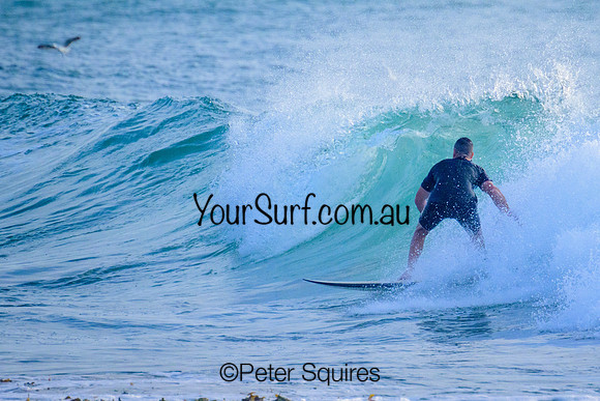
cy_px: 186
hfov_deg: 1.9
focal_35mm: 1096
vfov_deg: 1.3
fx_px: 18266
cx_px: 382
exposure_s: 1/2000
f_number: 13
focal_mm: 800
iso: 2200
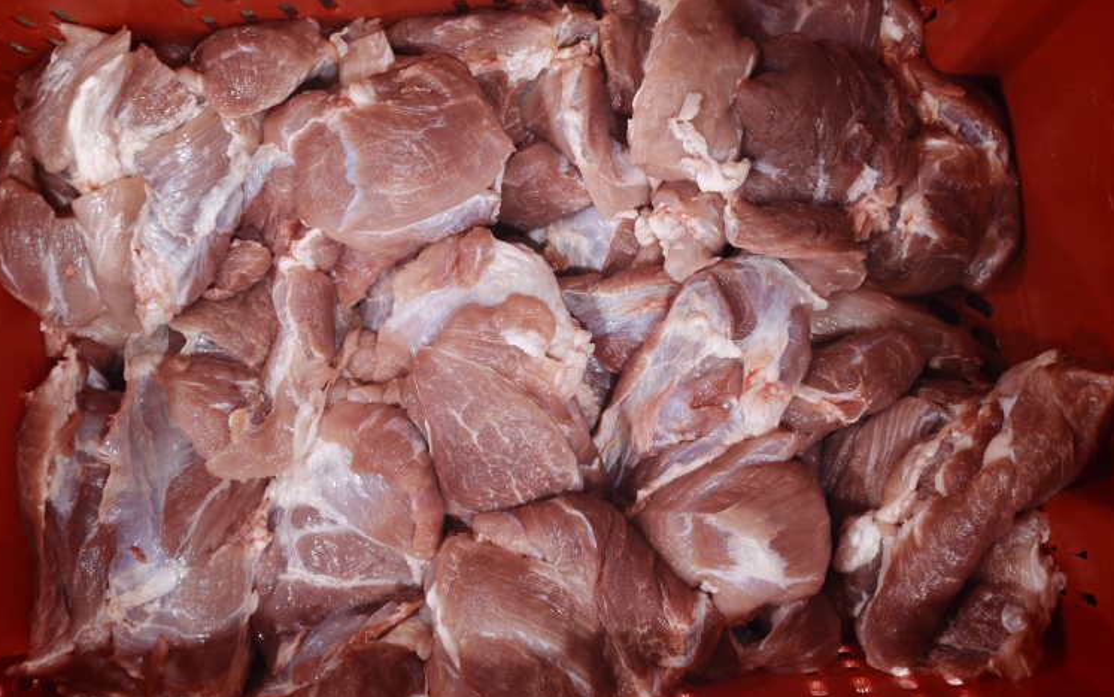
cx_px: 550
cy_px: 303
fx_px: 1275
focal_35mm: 42
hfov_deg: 47.2
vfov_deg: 30.5
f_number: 1.67
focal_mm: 6.62
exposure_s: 1/50
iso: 250
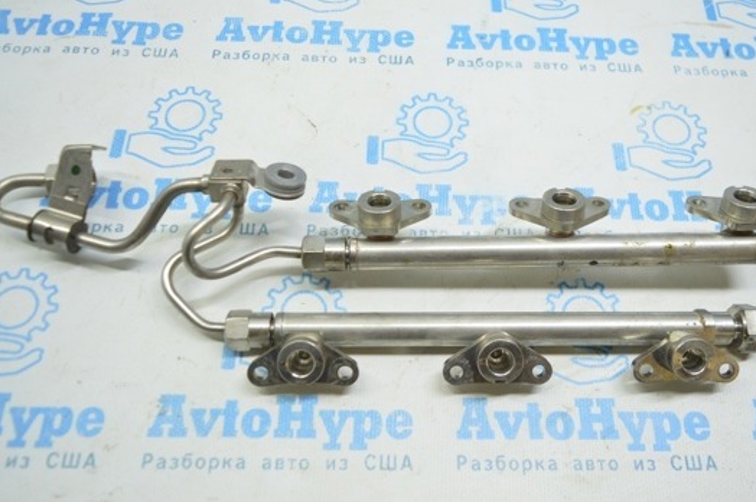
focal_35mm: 33
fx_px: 692
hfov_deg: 57.2
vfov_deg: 39.8
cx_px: 405
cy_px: 224
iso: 400
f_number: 3.5
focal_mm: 18
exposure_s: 1/60
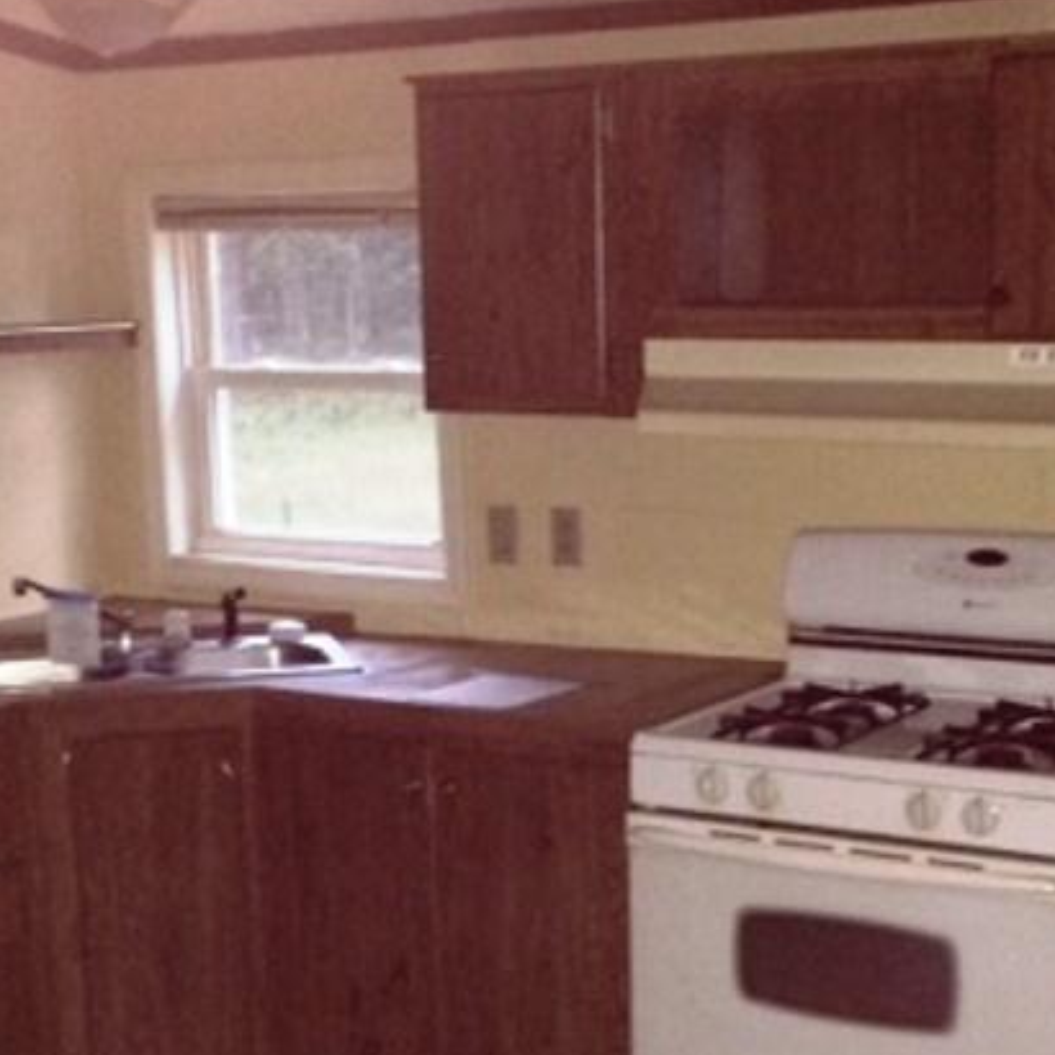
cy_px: 702
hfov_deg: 26.9
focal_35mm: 64
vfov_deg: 26.7
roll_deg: +2.9
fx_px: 2207
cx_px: 592
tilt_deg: -11.9
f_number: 2.2
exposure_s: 1/16
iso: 250
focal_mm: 4.15
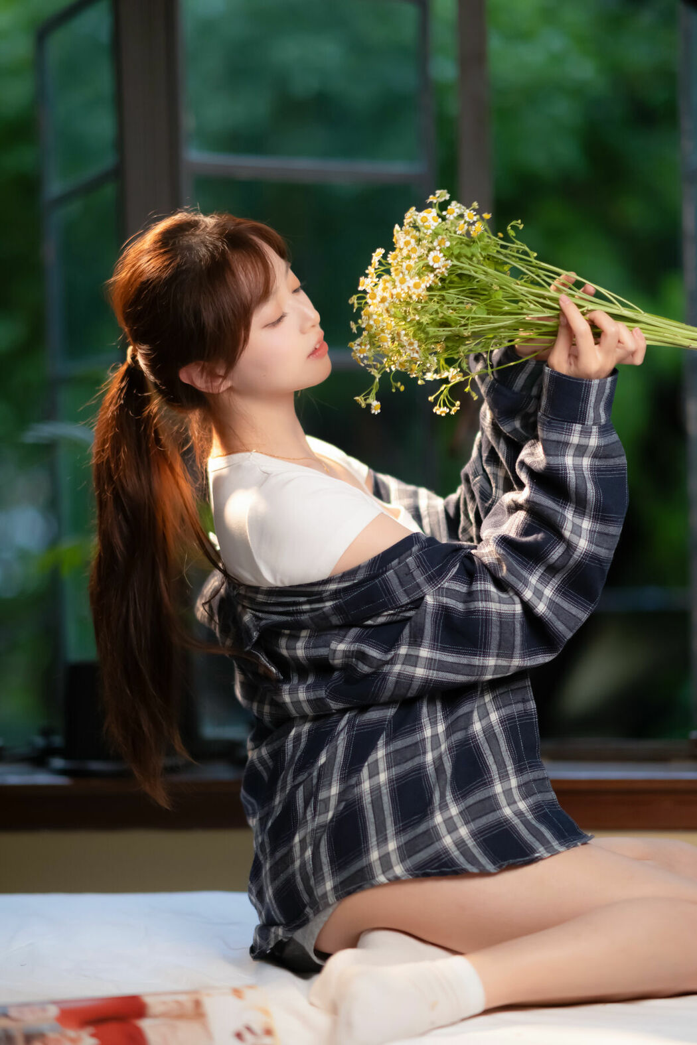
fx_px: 2468
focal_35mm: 85
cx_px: 348
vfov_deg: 23.9
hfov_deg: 16.1
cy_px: 522
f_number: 1.4
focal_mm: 85
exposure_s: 1/100
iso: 800
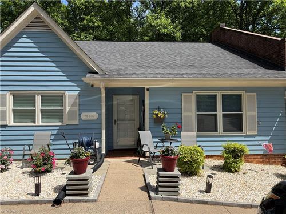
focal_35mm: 24
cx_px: 143
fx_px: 198
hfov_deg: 71.6
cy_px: 107
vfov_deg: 56.8
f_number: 1.78
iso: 80
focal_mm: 6.76
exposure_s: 1/4167
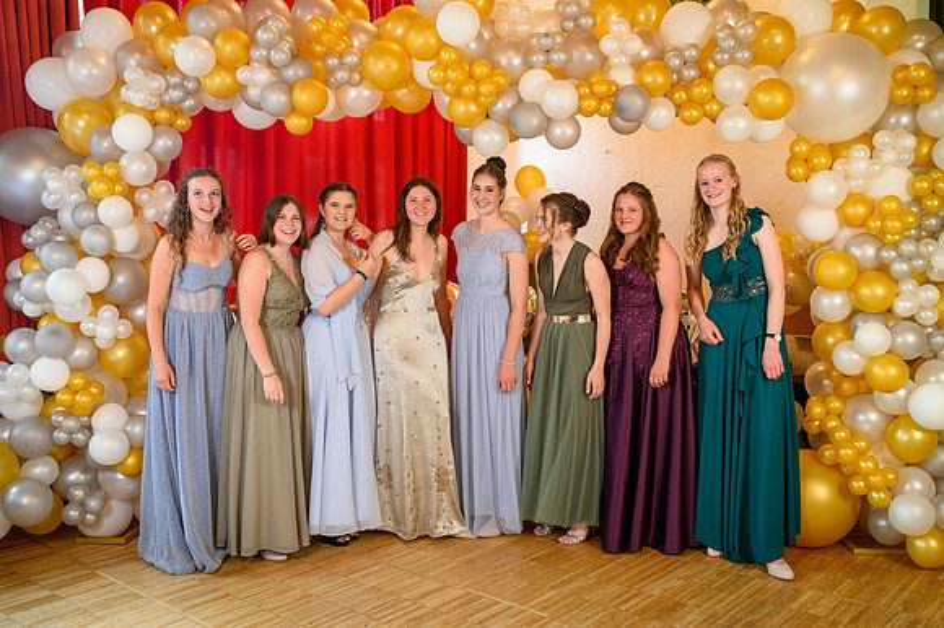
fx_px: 917
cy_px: 314
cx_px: 472
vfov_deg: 37.8
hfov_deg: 54.5
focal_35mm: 35
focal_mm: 35
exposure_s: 1/100
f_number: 3.5
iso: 1250
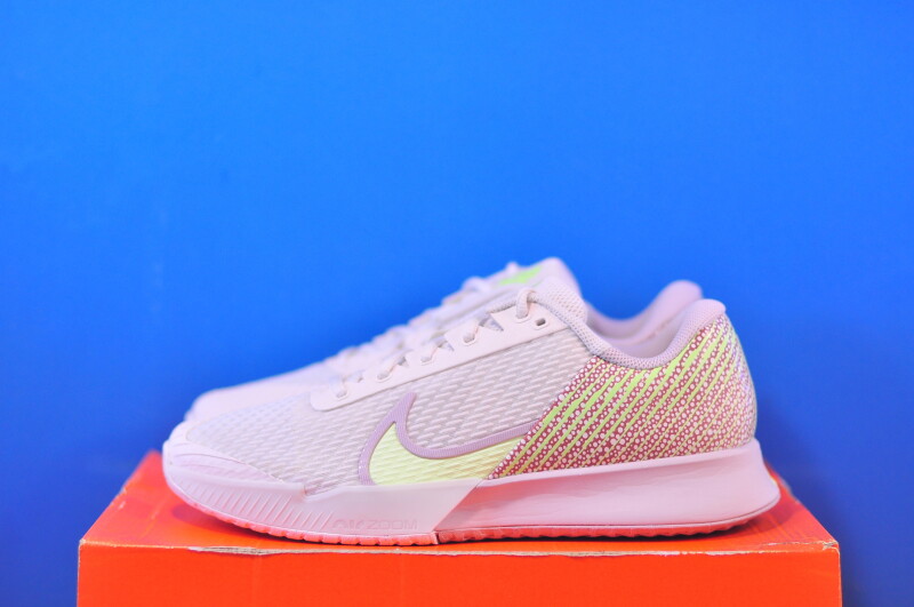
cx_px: 457
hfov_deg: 27.0
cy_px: 304
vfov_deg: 18.1
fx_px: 1901
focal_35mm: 75
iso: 250
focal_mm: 50
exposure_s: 1/320
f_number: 2.2
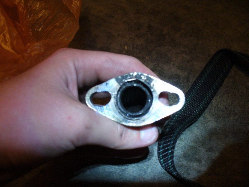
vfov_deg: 38.7
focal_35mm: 37
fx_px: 266
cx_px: 124
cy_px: 94
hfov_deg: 50.1
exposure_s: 1/15
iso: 200
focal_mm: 6.1
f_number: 2.8
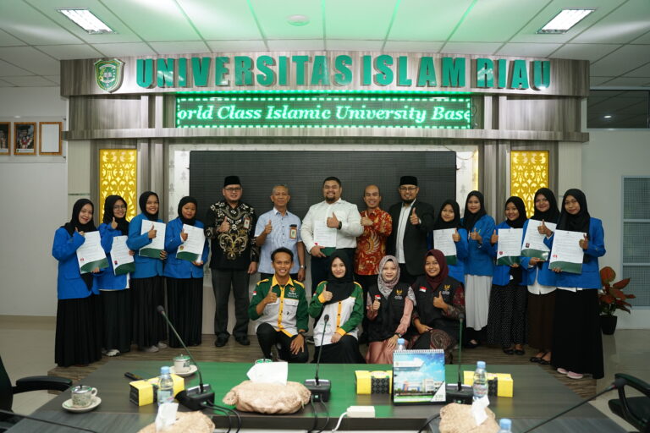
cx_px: 325
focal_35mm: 28
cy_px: 216
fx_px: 506
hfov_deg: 65.5
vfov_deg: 46.4
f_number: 2.8
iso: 640
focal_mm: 28
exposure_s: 1/100
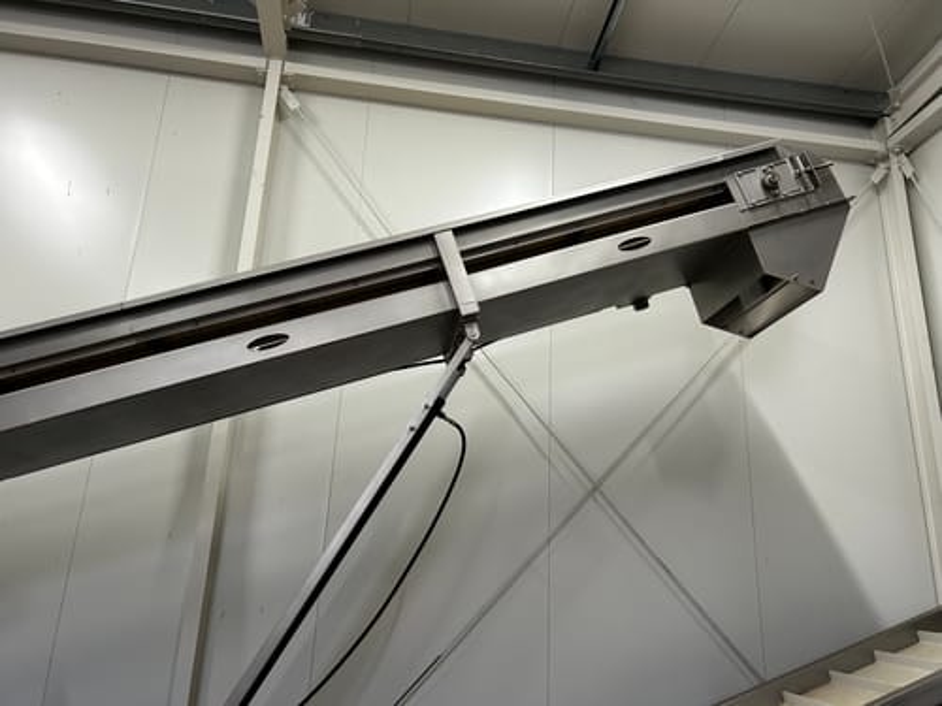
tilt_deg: +16.6
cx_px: 471
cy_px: 353
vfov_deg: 53.1
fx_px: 708
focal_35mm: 26
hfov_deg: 67.3
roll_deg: -1.0
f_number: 1.5
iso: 125
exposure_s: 1/50
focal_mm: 5.7
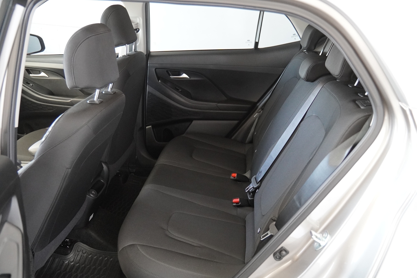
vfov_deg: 40.0
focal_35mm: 33
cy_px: 139
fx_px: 382
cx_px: 208
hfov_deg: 57.2
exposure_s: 1/160
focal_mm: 22
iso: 2500
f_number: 2.8
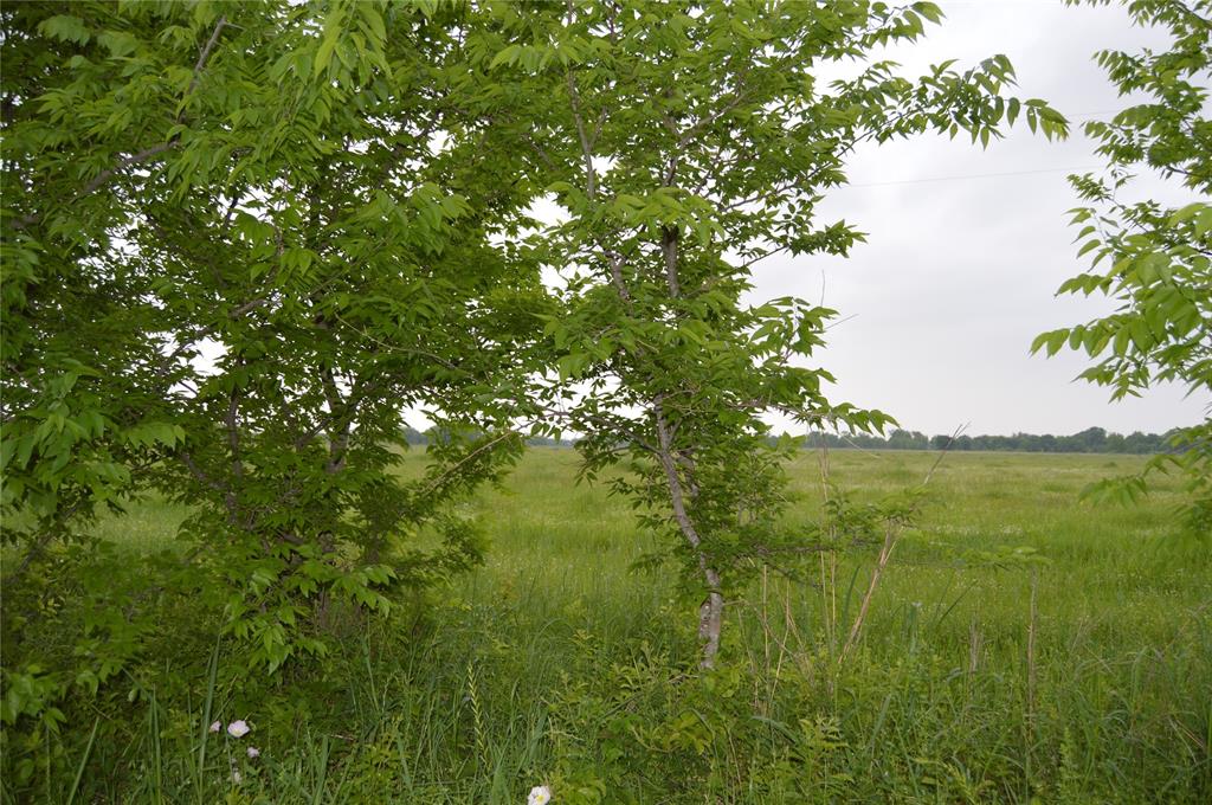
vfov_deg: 47.8
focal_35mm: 27
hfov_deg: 67.4
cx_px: 606
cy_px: 402
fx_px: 908
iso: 100
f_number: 4
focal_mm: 18
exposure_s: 1/200
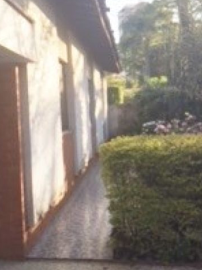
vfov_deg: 40.2
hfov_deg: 30.7
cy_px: 102
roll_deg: +1.4
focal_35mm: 47
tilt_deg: +1.8
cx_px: 76
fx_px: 366
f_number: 2.2
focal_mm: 4.15
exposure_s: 1/493
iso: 25
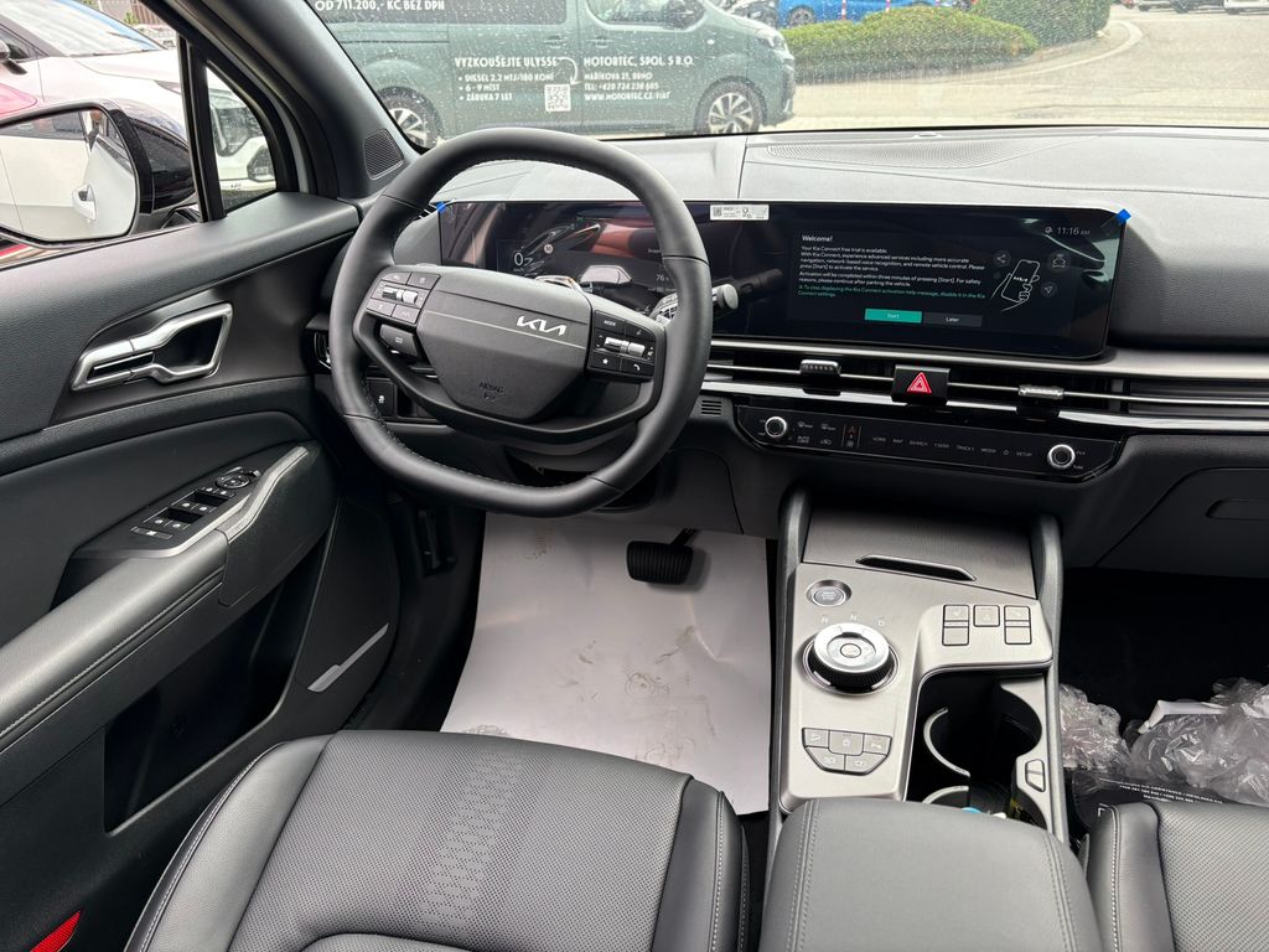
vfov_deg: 53.1
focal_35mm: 26
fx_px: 953
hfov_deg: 67.3
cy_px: 476
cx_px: 634
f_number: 1.6
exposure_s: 1/283
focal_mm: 5.96
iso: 64
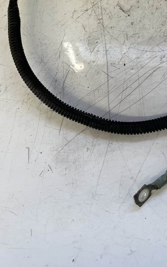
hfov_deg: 25.7
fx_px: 357
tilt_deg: -63.0
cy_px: 35
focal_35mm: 49
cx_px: 144
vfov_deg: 38.7
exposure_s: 1/122
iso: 64
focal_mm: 5.1
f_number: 1.6
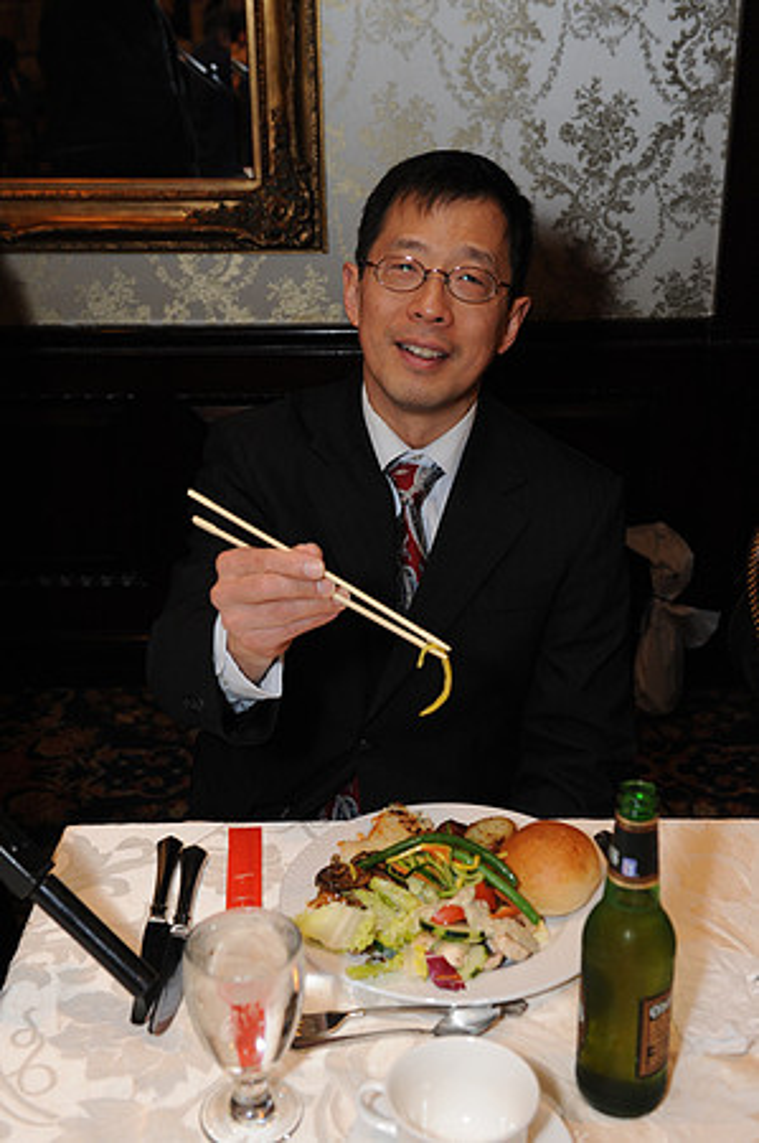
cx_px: 380
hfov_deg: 28.0
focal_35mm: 48
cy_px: 572
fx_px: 1521
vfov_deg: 41.2
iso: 1600
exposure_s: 1/80
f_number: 5.6
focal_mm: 48
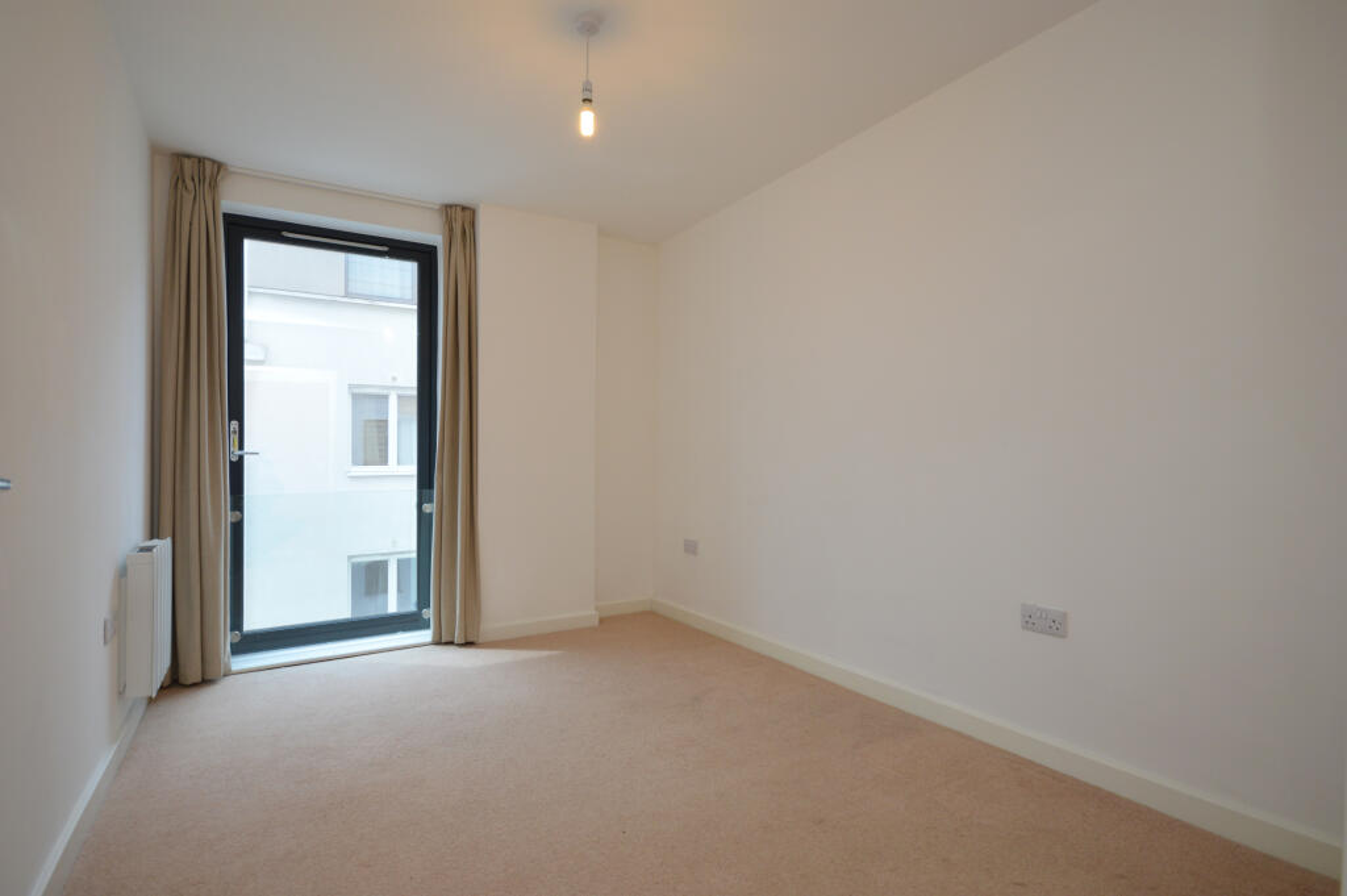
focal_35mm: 17
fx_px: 645
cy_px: 448
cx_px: 674
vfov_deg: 69.6
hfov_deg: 92.5
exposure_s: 1/40
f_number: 5.6
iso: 200
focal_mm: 11.5
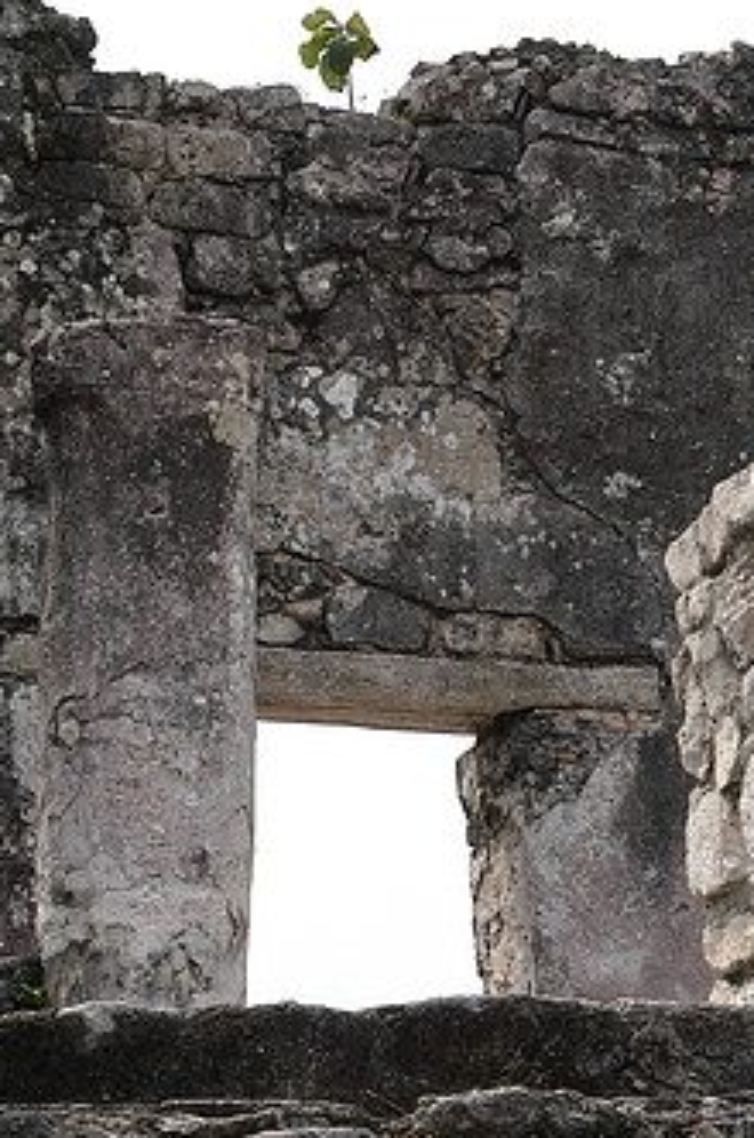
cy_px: 624
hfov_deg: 12.0
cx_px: 434
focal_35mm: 114
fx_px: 3596
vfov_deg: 18.0
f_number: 16
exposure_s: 1/125
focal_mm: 56
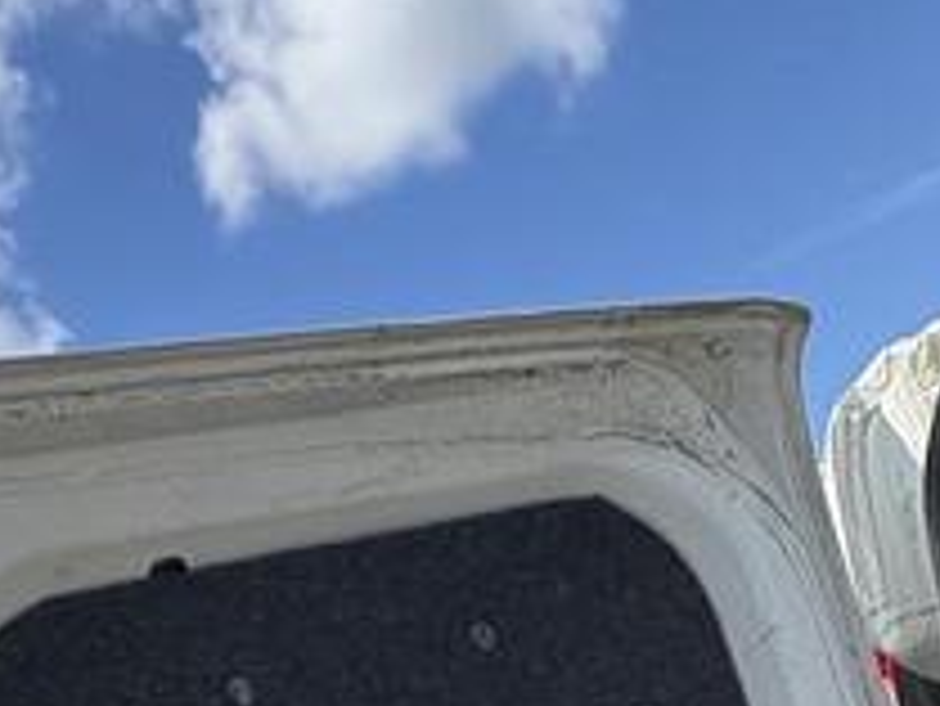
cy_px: 1268
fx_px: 1630
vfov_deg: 18.9
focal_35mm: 60
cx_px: 774
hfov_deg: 31.2
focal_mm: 2.22
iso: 64
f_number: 2.2
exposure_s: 1/700
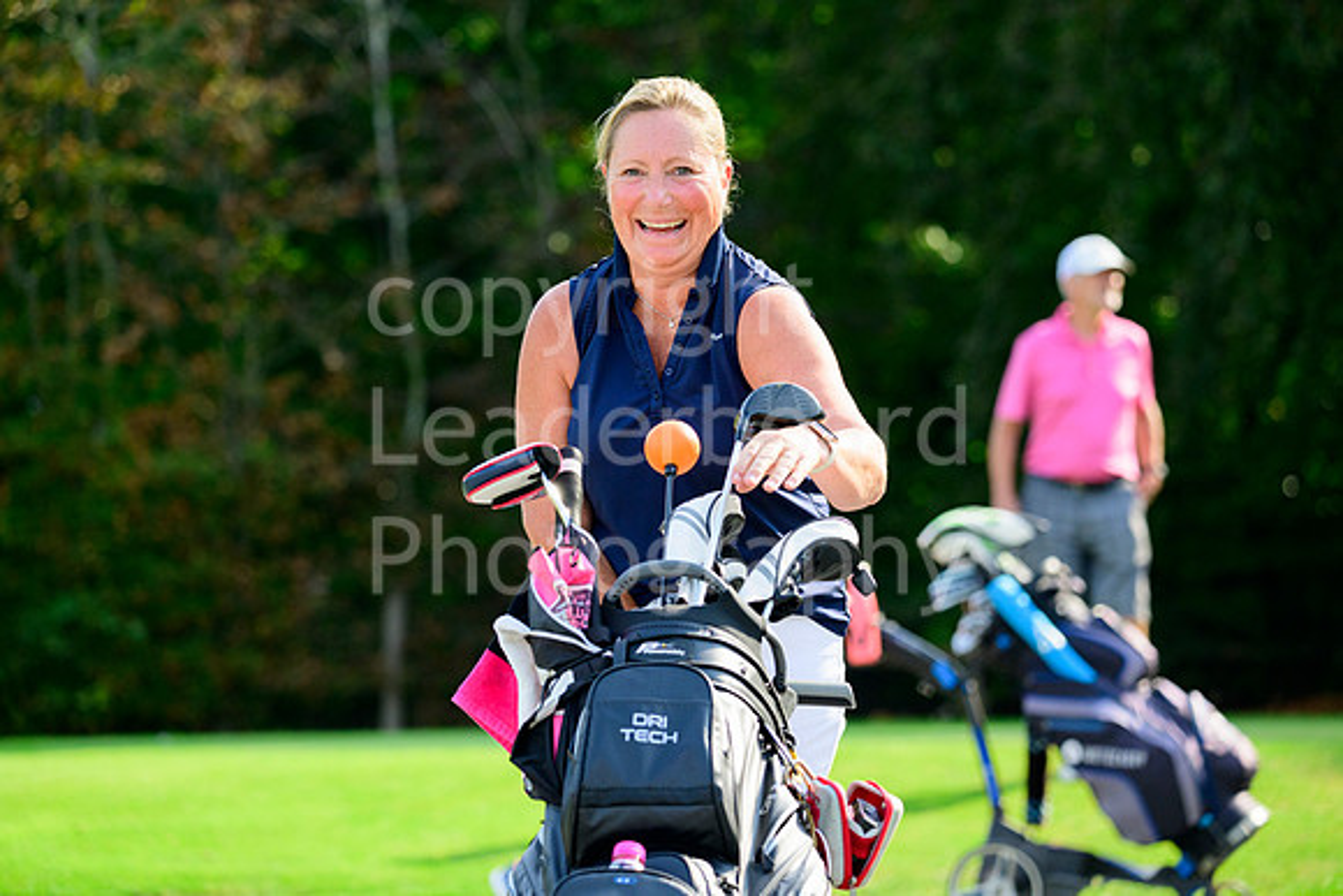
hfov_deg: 11.4
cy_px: 448
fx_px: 6716
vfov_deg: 7.6
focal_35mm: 180
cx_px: 672
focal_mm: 180
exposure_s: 1/2000
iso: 1000
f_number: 4.8
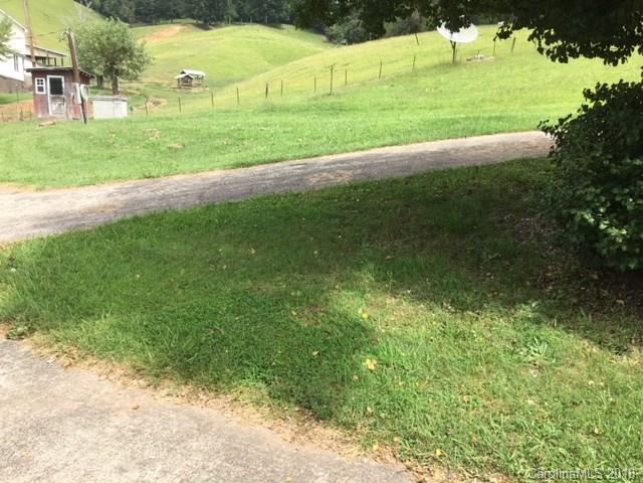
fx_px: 539
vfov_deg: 48.2
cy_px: 242
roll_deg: -2.5
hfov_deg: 61.7
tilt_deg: -11.9
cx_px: 322
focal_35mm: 29
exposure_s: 1/625
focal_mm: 4.15
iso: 25
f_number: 2.2
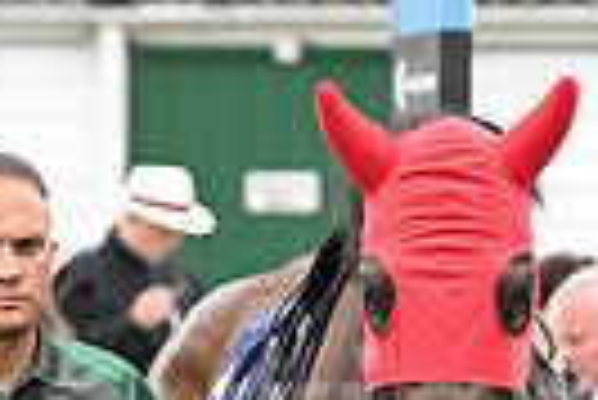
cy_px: 712
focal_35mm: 565
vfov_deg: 2.4
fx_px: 9395
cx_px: 409
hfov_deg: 3.6
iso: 800
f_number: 4.5
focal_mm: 130
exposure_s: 1/320
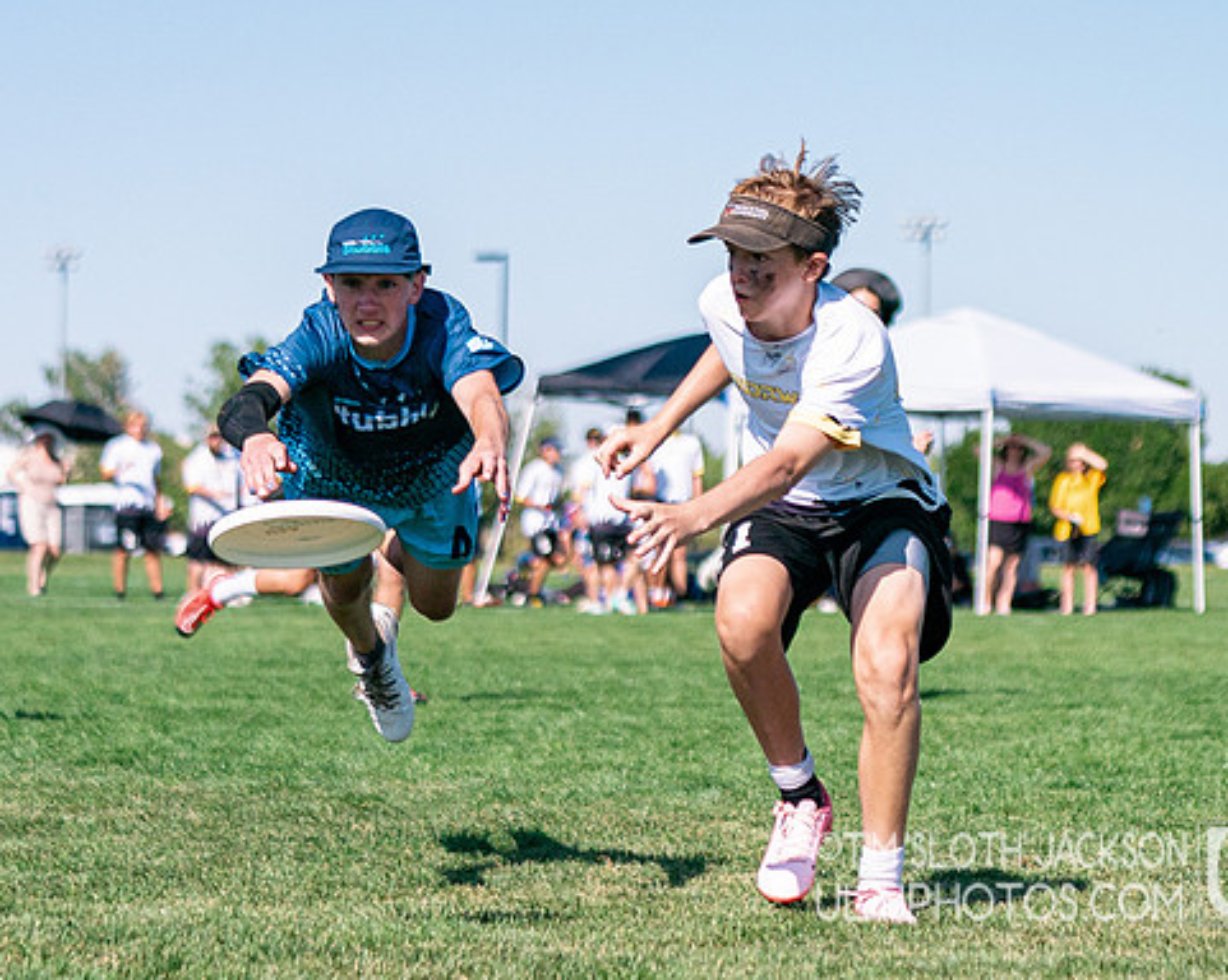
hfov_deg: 12.2
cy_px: 355
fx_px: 5738
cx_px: 1028
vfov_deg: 9.8
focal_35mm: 158
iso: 400
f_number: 2.8
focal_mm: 70
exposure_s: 1/12800
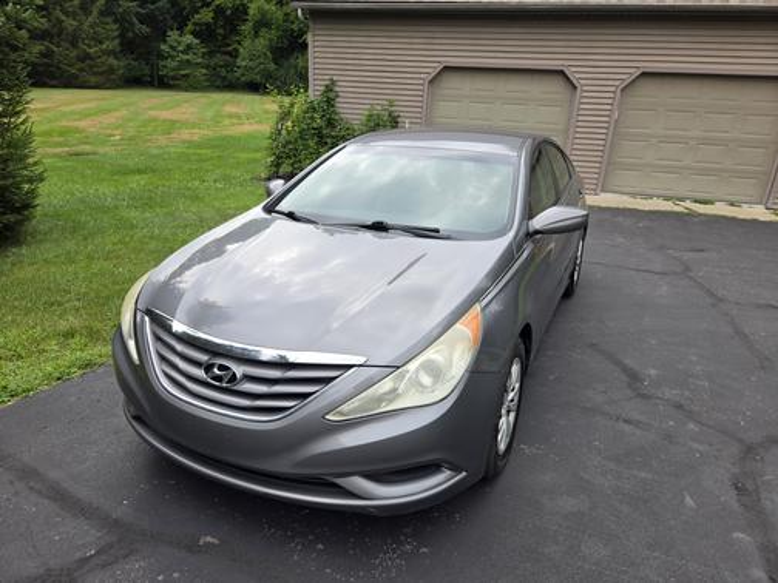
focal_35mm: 23
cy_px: 292
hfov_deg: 73.9
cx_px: 389
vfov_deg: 58.9
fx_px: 517
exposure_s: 1/180
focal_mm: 5.4
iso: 40
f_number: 1.8
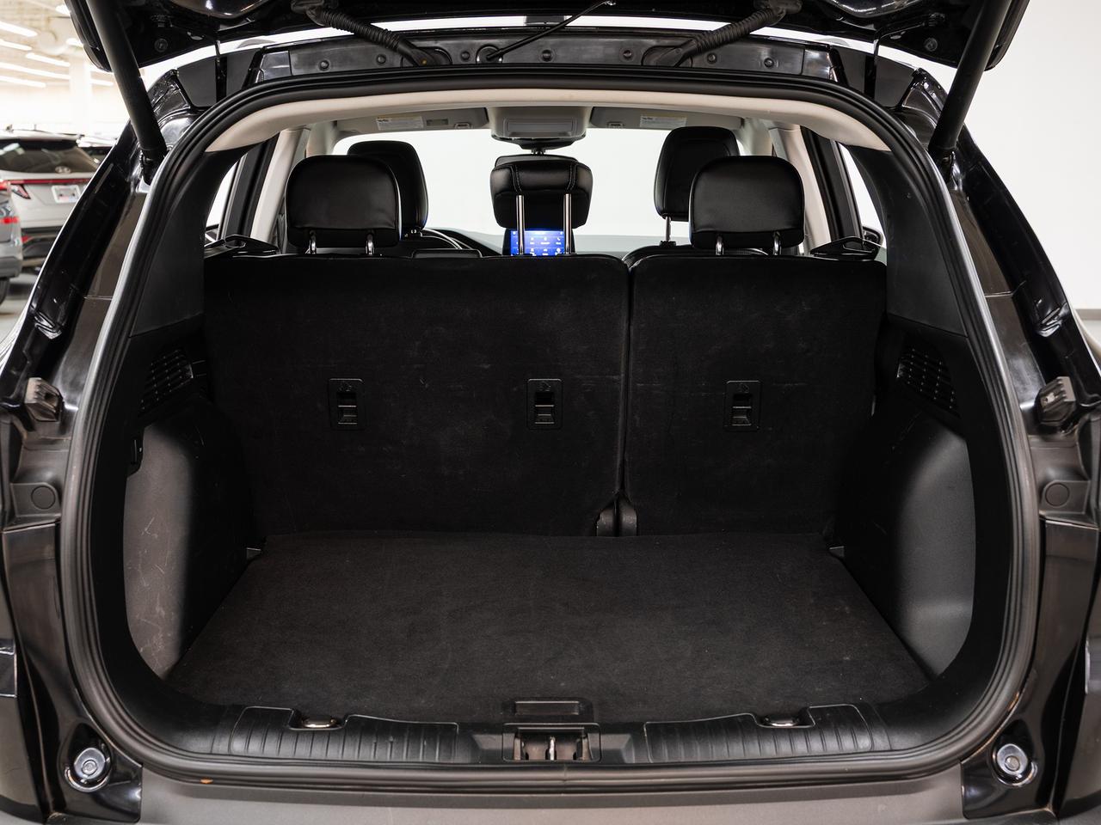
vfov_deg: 35.9
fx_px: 1276
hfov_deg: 46.7
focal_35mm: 40
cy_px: 412
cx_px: 550
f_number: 5.6
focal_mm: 37.1
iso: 100
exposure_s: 1/1.25
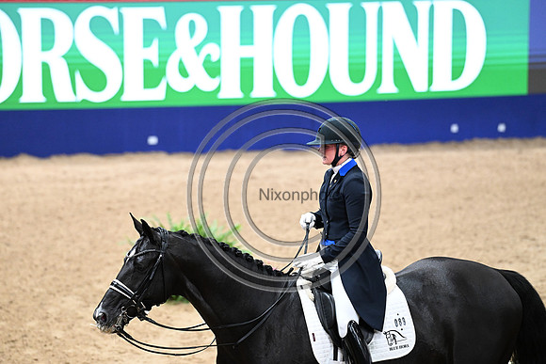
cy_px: 182
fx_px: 4551
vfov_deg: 4.6
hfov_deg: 6.9
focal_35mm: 300
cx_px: 273
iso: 5000
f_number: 4
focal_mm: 300
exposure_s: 1/800
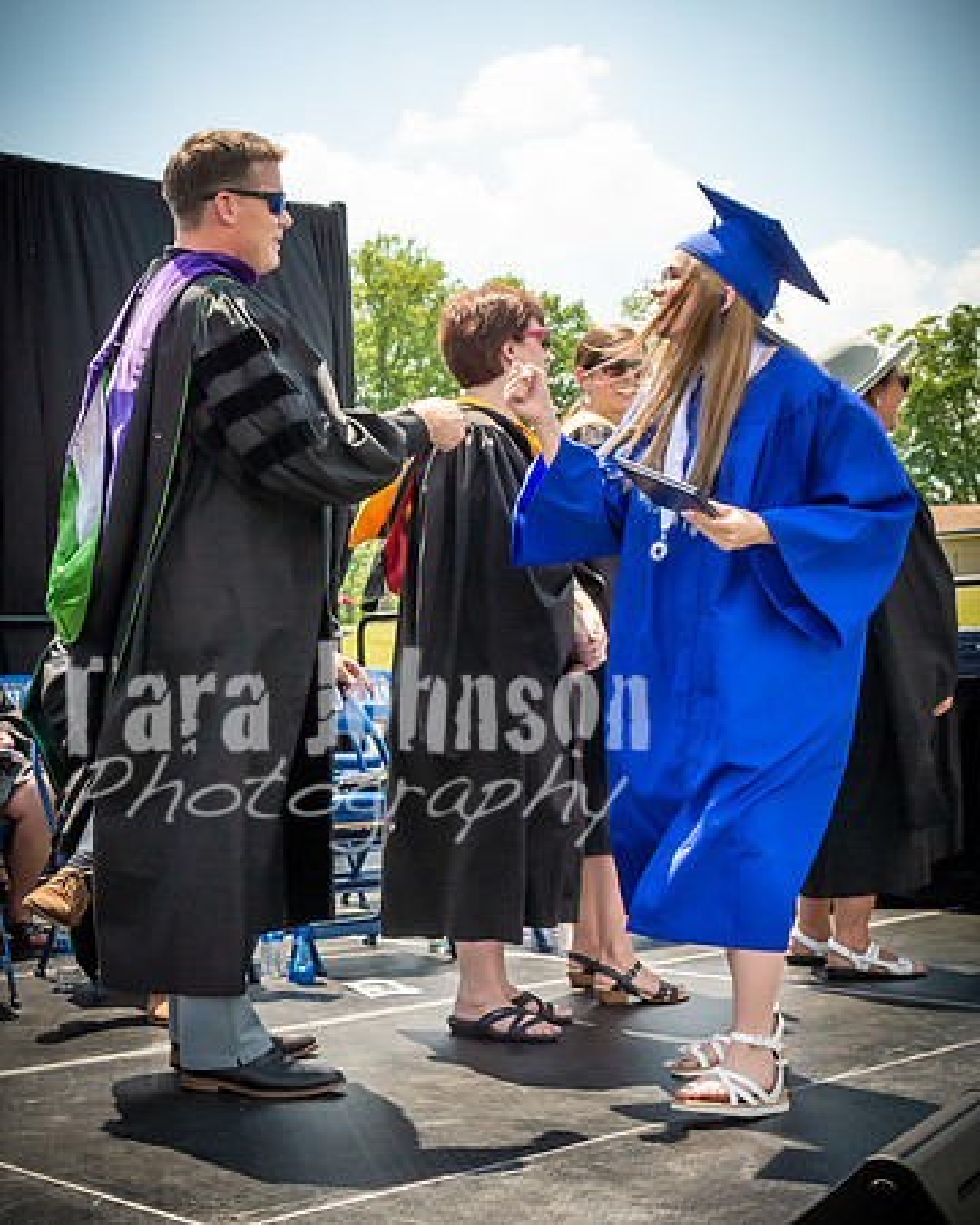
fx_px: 1947
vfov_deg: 34.7
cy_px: 765
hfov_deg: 27.7
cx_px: 201
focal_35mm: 54
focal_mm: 17
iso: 200
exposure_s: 1/800
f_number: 7.1
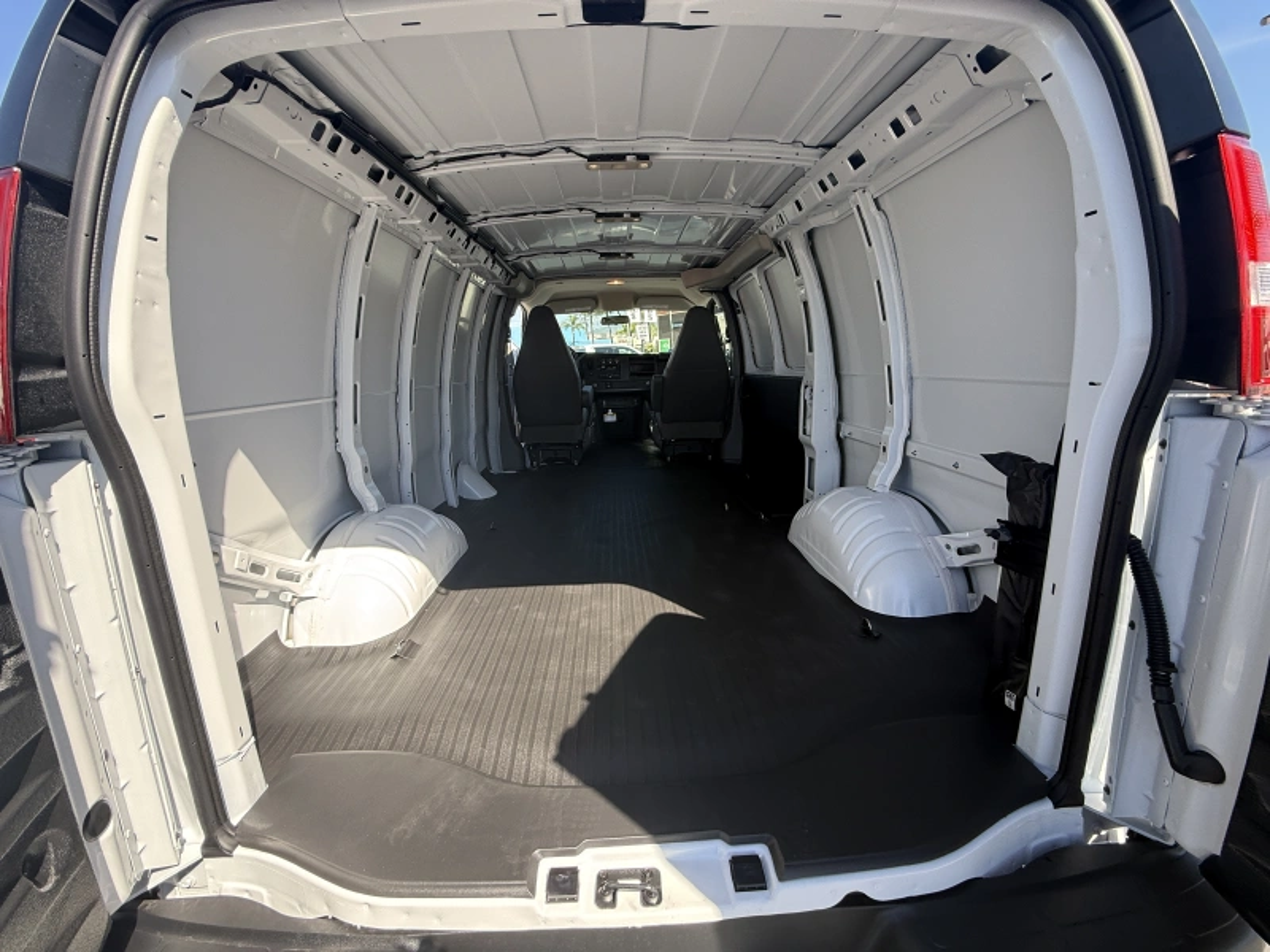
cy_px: 476
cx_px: 635
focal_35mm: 14
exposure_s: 1/281
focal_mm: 2.22
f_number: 2.2
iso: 64
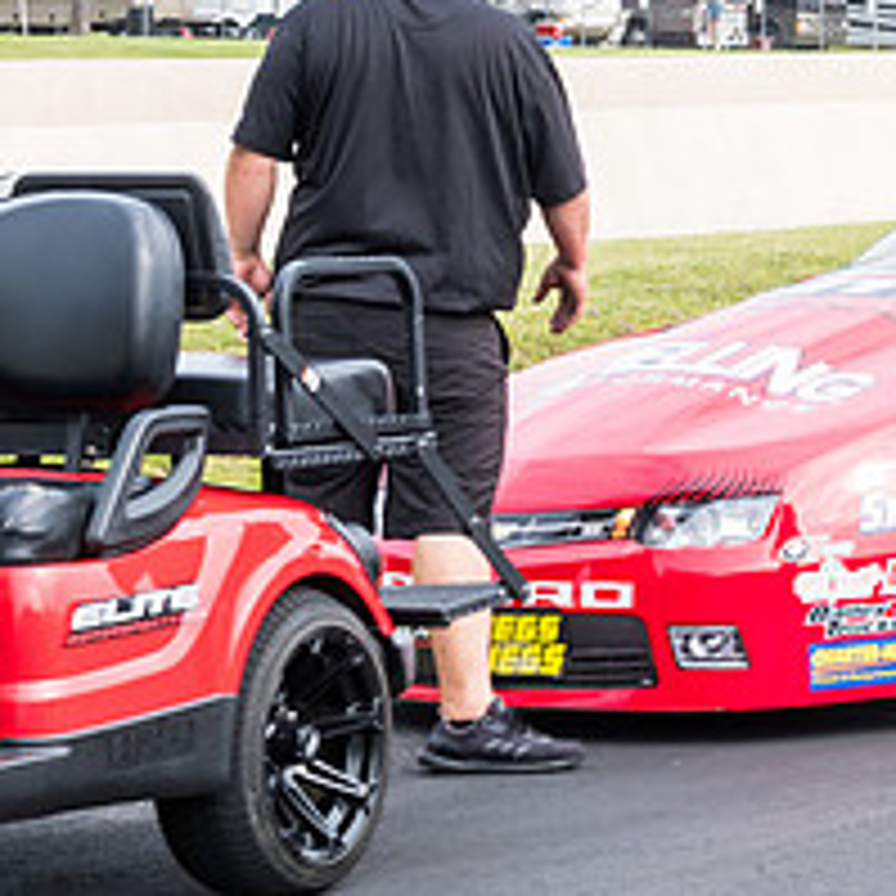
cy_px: 88
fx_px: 5652
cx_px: 1301
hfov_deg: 8.9
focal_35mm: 193
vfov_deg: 9.0
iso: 400
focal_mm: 52
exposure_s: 1/125
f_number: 9
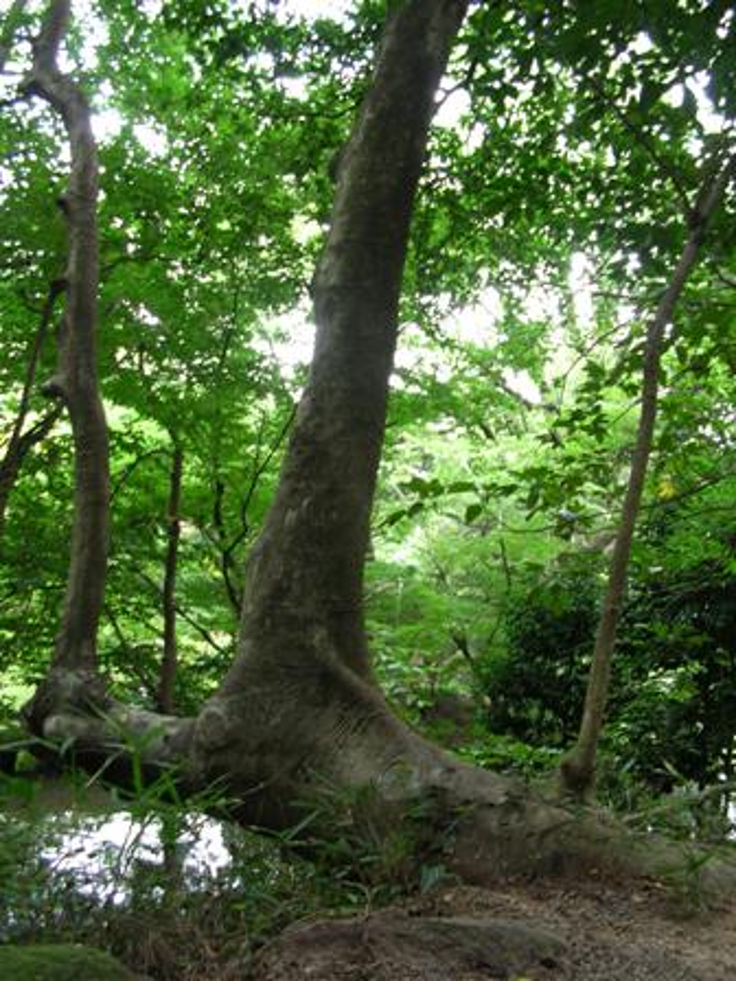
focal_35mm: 35
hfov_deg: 40.7
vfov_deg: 52.6
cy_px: 490
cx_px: 368
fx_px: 992
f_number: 2.8
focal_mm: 5.8
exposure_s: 1/4.8
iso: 65
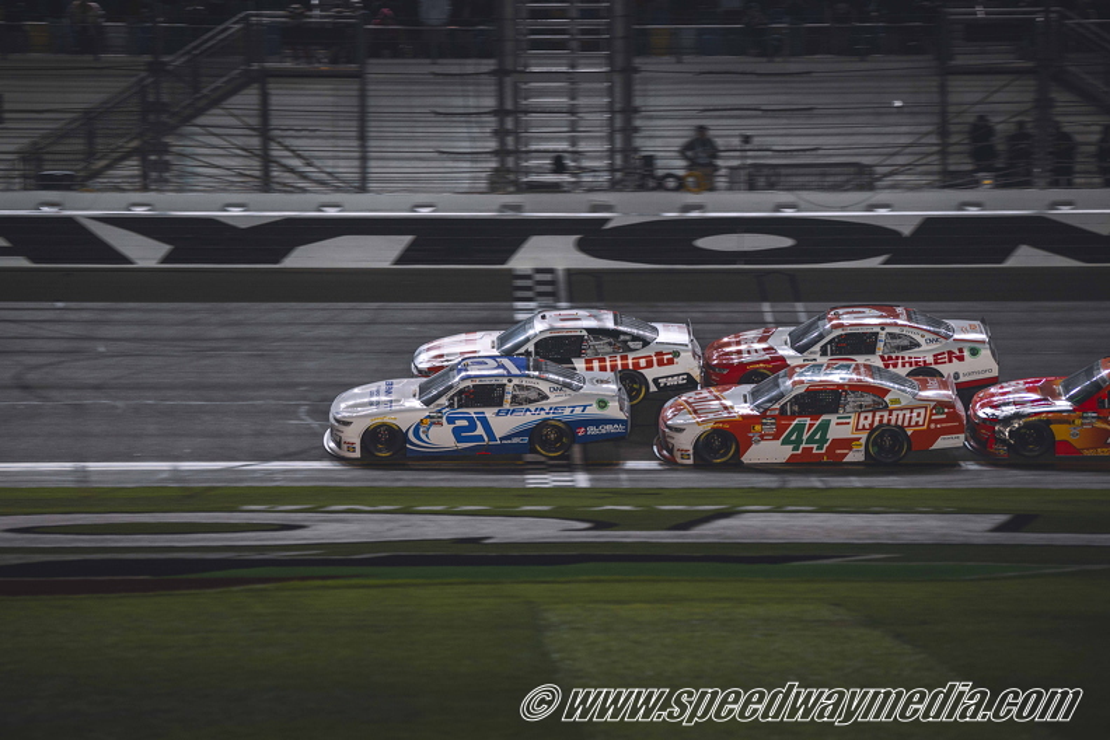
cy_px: 370
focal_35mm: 135
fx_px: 4162
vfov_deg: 10.2
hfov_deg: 15.2
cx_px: 555
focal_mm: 135
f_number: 2.8
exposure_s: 1/400
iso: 800
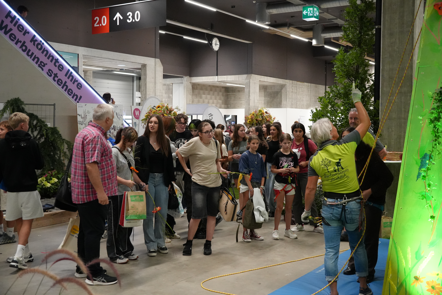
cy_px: 148
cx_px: 221
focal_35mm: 42
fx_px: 516
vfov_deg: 31.9
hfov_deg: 46.4
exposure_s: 1/160
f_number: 4
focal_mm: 28
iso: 4000
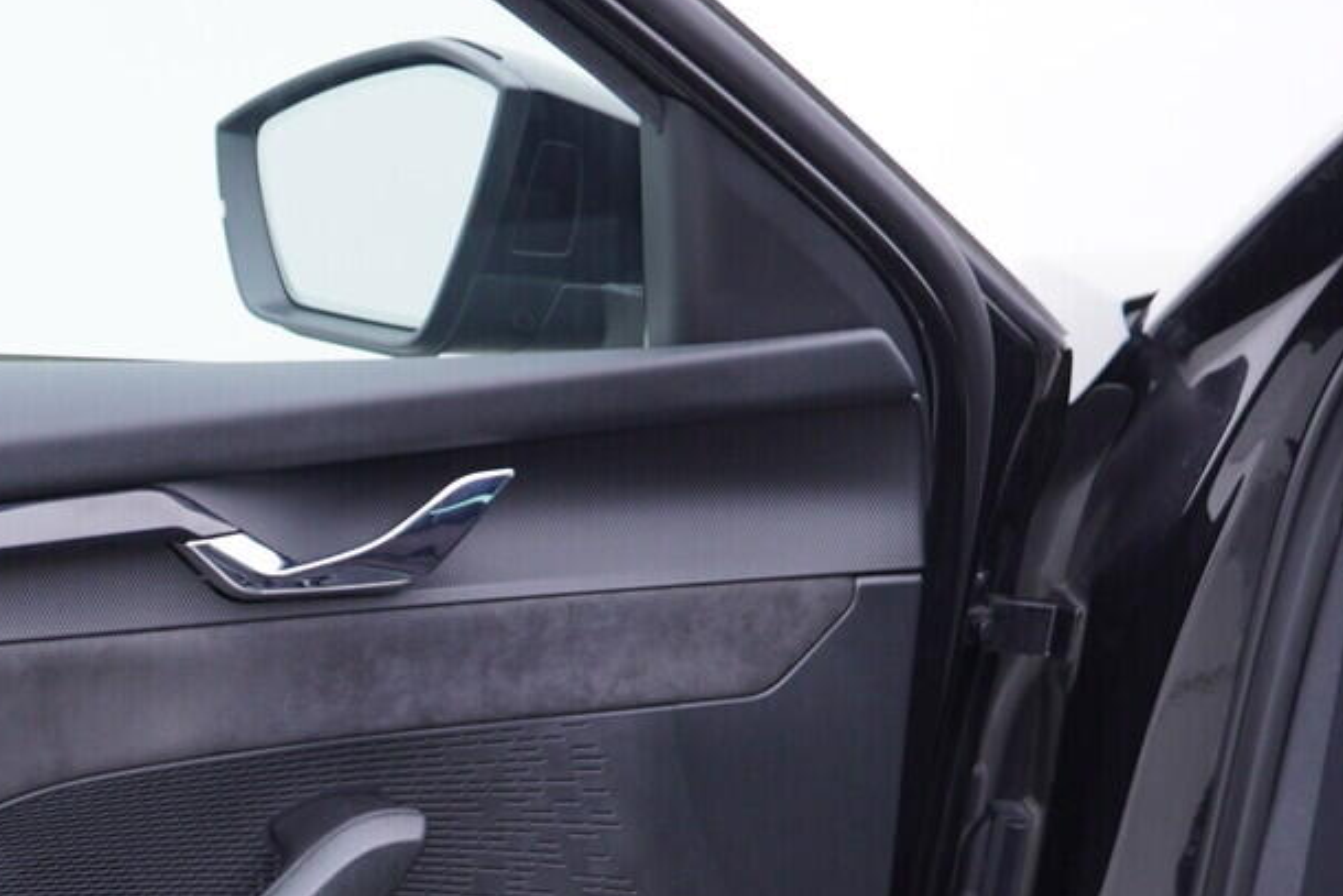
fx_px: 3172
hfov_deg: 22.5
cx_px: -139
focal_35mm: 85
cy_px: 958
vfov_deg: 15.7
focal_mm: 24
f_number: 3.2
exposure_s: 1/40
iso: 125
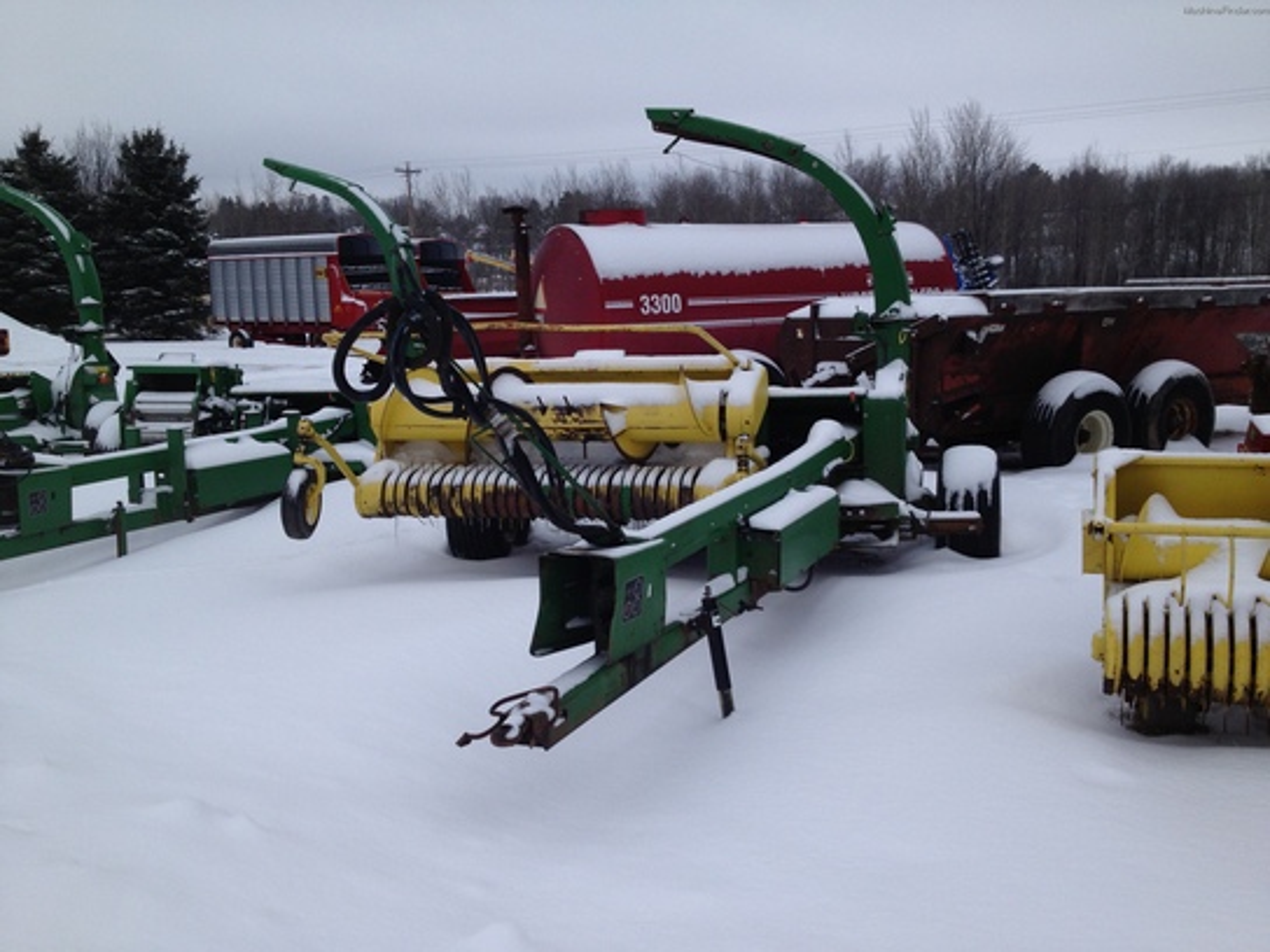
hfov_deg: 52.6
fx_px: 1284
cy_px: 476
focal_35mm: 35
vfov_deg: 40.7
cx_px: 635
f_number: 2.4
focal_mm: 4.28
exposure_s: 1/927
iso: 50
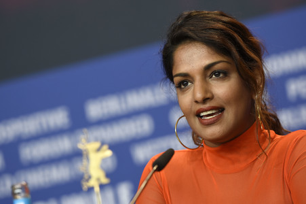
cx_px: 153
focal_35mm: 262
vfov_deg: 5.2
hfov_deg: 7.9
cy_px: 102
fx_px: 2230
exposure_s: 1/320
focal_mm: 175
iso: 640
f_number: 3.2
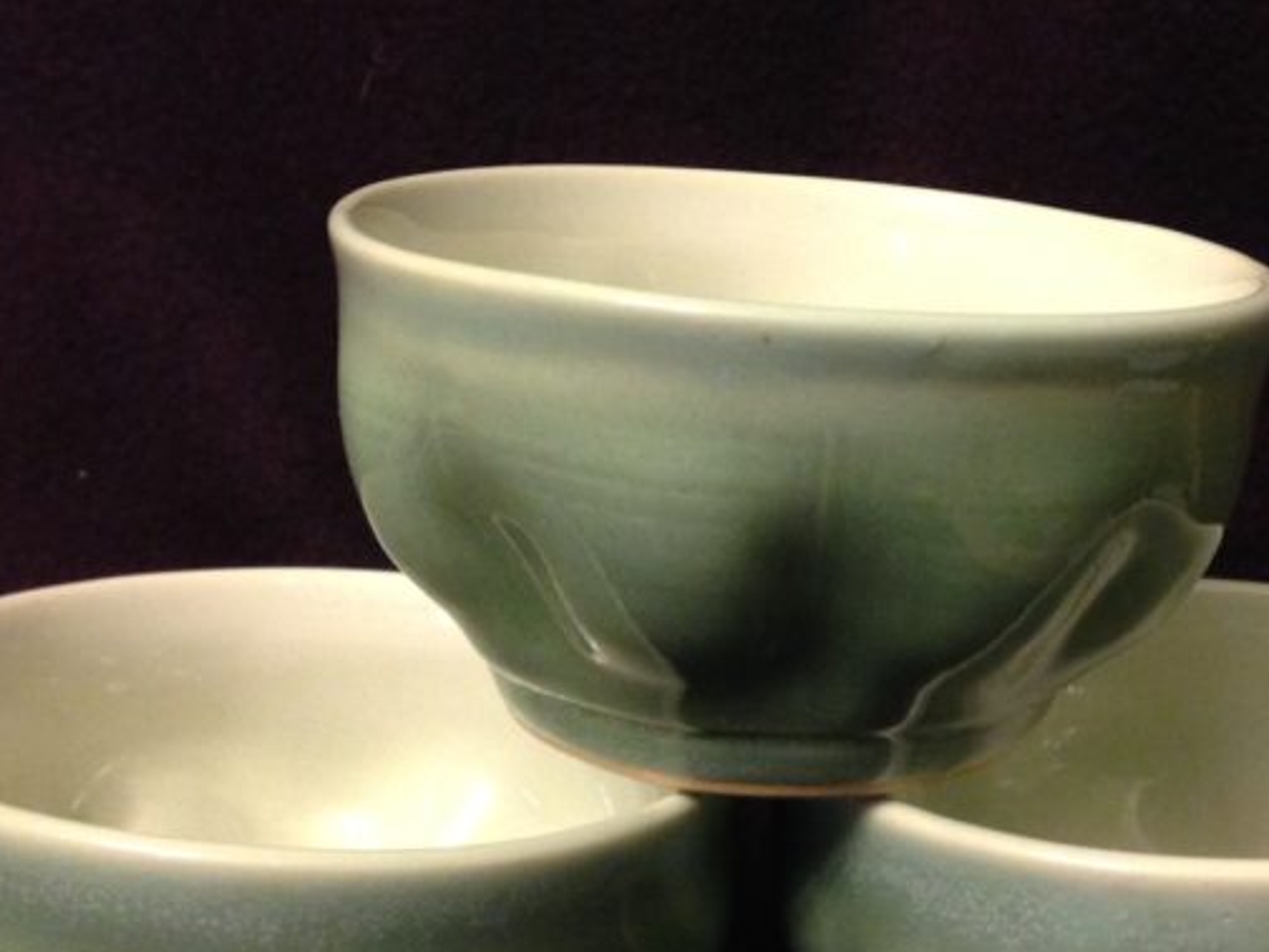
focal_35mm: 67
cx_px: 786
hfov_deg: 28.9
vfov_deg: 21.9
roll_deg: -1.4
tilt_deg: -17.2
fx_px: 2456
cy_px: 599
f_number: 2.4
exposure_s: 1/20
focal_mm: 4.12
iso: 250
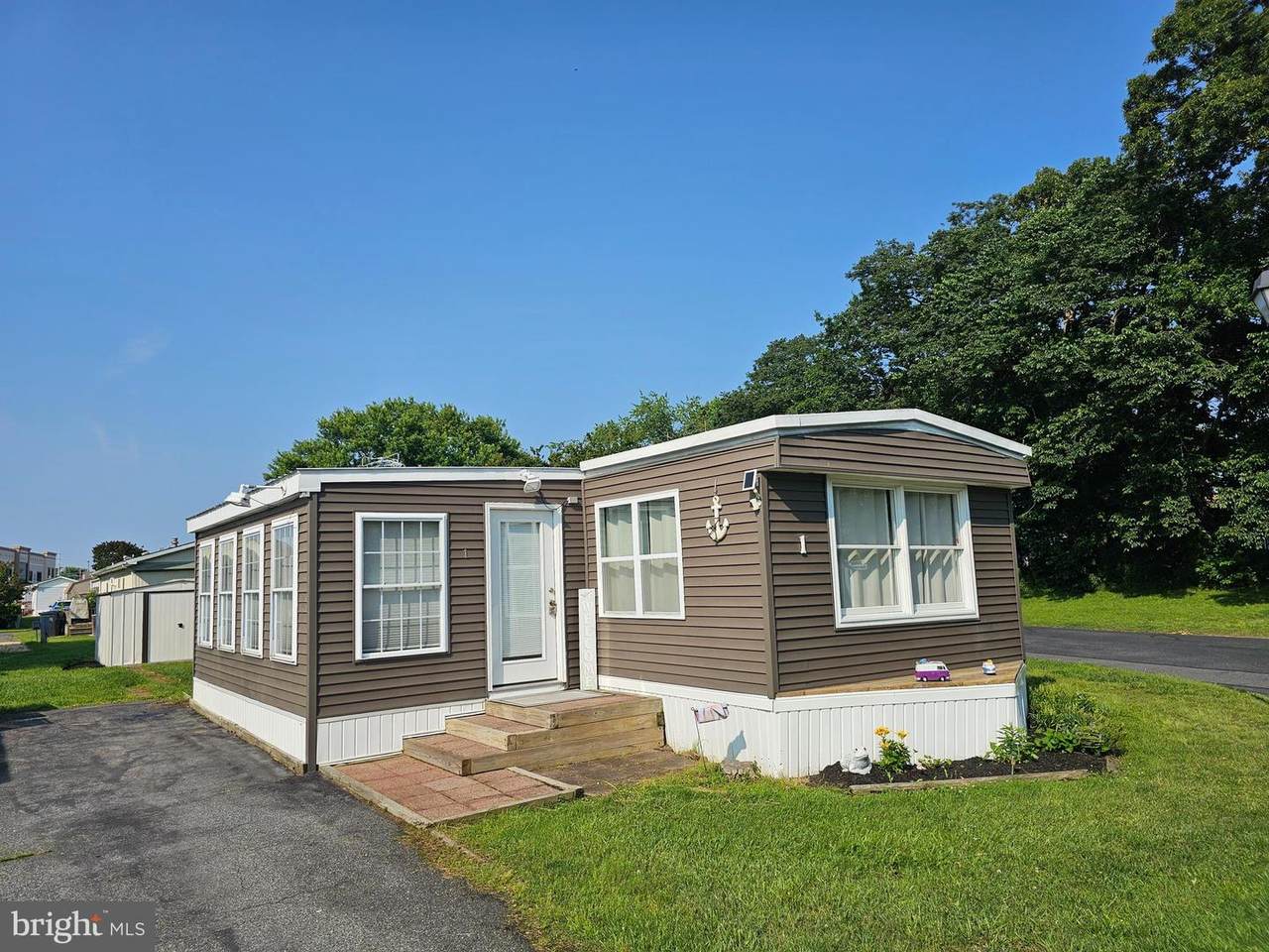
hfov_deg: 73.9
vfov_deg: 58.9
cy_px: 476
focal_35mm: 23
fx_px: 843
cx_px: 634
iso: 10
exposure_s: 1/1283
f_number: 1.7
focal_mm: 6.3
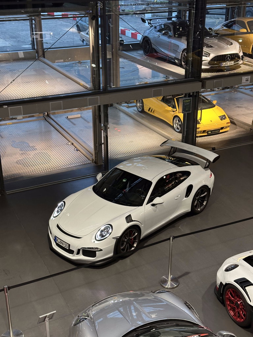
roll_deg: -0.7
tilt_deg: -23.3
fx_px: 468
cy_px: 168
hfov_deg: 30.3
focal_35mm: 48
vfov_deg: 39.7
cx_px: 126
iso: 250
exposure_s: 1/49
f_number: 1.78
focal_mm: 6.86
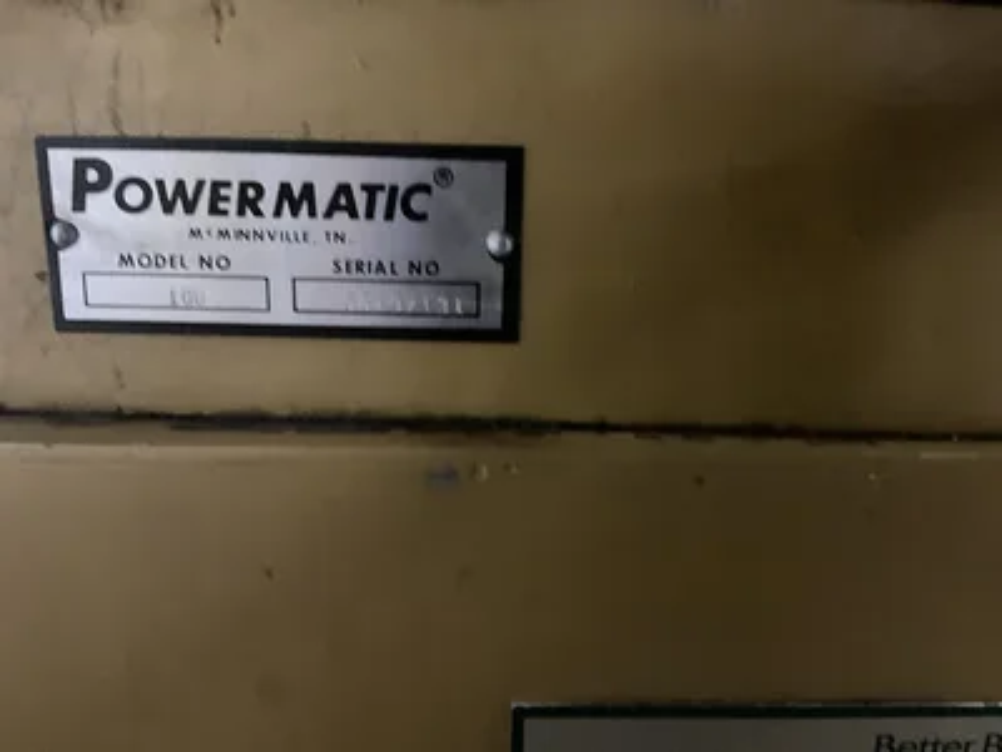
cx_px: 501
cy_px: 376
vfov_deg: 48.2
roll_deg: -2.5
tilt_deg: -15.9
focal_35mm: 29
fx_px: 839
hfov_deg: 61.7
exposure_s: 1/18
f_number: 1.8
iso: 640
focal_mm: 3
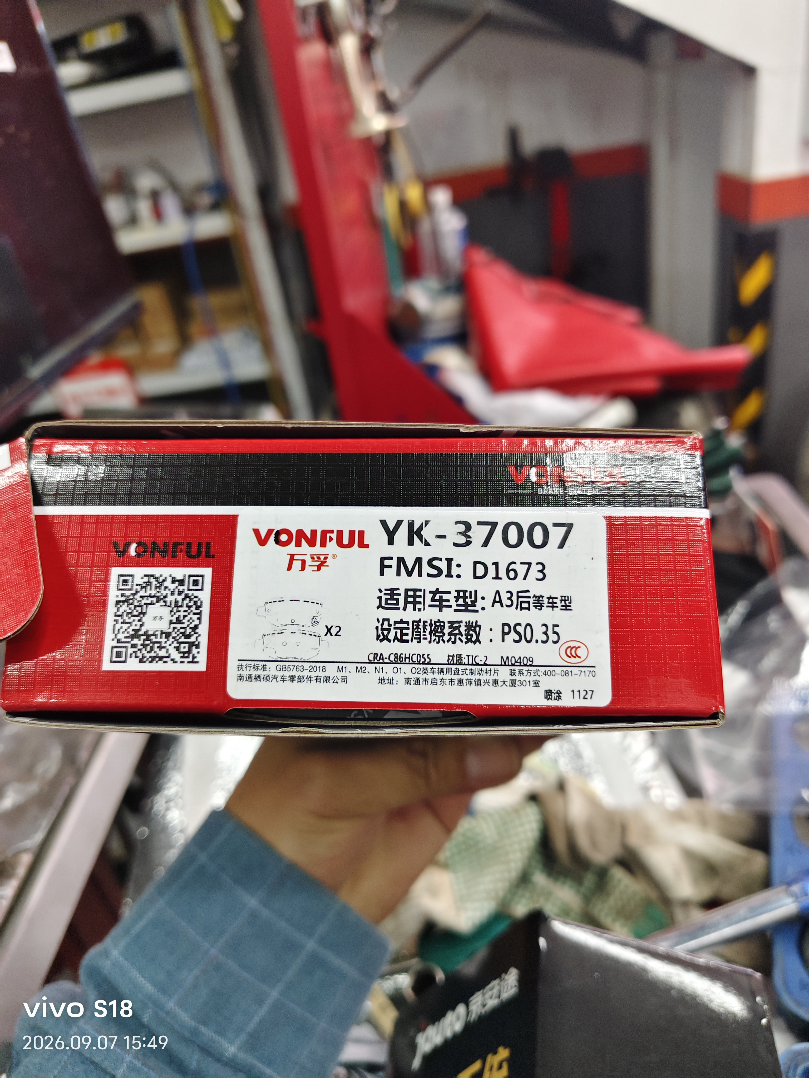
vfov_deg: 73.9
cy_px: 539
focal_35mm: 23
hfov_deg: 58.9
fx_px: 717
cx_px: 404
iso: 109
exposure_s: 1/100
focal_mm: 5.56
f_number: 1.88
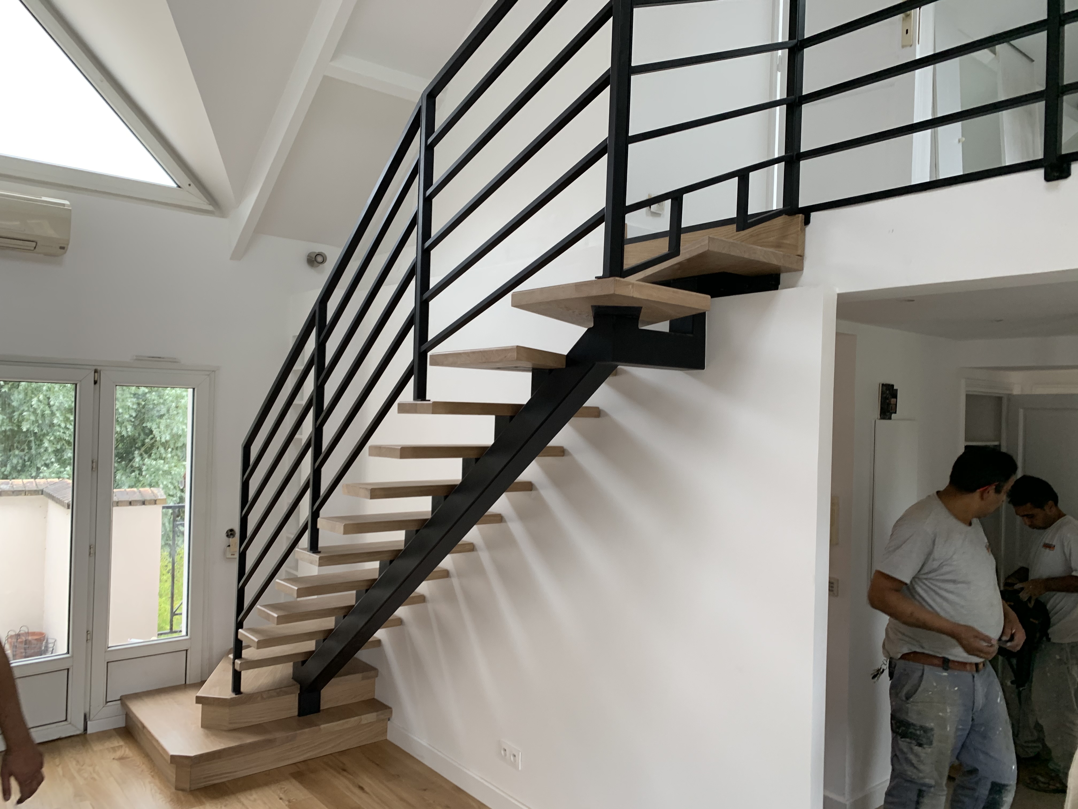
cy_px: 404
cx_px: 539
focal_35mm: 26
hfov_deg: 67.3
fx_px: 810
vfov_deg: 53.1
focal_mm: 4.25
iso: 100
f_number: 1.8
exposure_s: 1/113
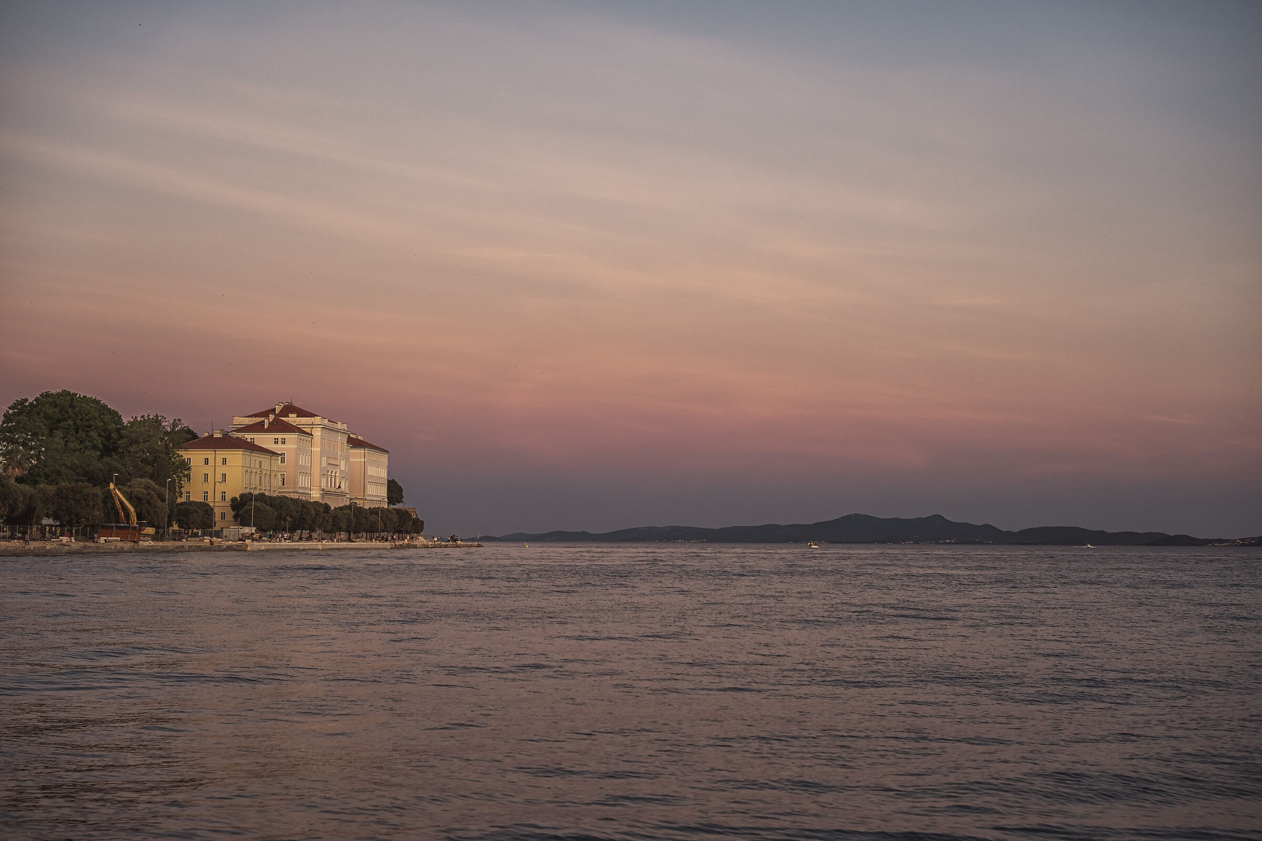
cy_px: 420
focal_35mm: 50
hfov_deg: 39.6
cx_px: 631
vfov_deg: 27.0
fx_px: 1753
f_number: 2.8
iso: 160
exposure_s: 1/180
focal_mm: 33
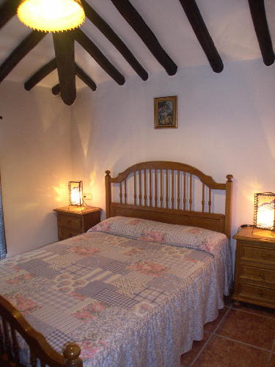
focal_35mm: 38
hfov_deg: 37.7
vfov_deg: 49.0
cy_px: 184
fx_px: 403
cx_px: 138
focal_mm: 8
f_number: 2.8
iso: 200
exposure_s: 1/4.8
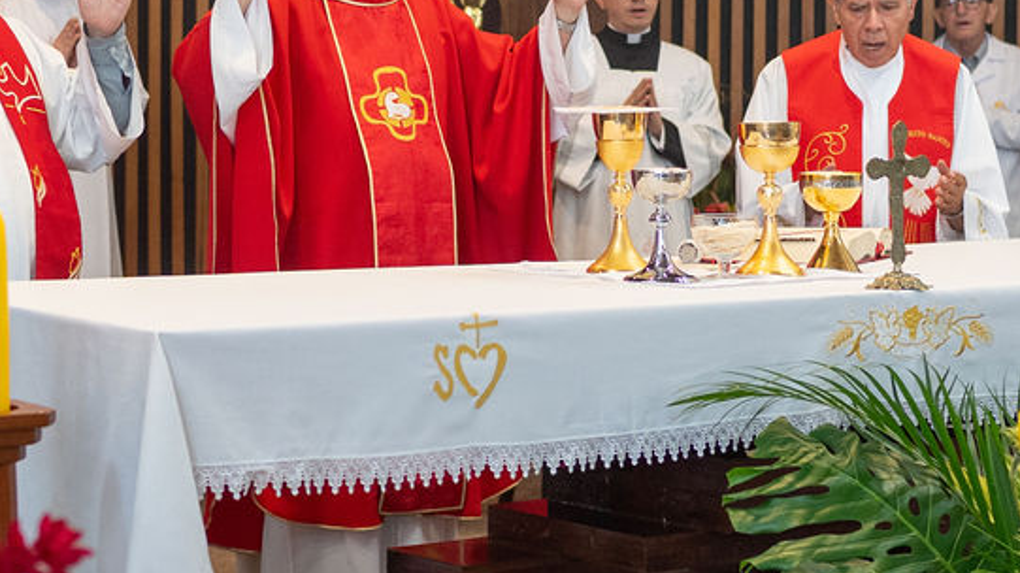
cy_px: -16
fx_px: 2812
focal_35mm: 104
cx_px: 418
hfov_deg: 20.5
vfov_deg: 11.5
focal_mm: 35
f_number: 2.2
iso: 1000
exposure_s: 1/160
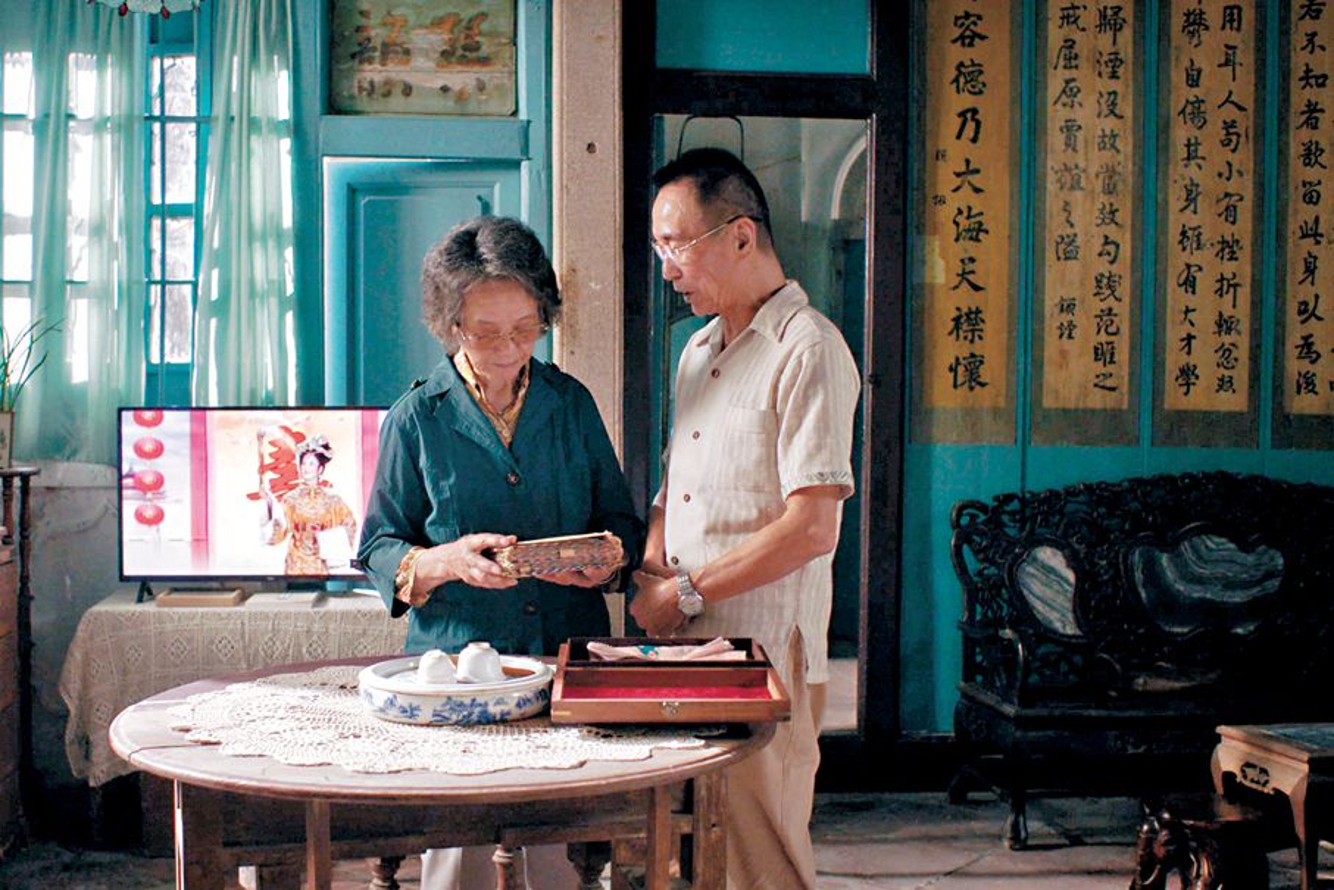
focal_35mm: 38
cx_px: 667
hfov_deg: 50.7
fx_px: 1408
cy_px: 445
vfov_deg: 35.1
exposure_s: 1/320
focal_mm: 38
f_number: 5
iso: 1250
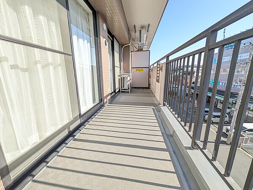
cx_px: 126
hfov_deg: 102.1
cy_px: 95
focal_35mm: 14
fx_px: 102
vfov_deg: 85.7
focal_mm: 1.83
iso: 51
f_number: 2.2
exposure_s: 1/796
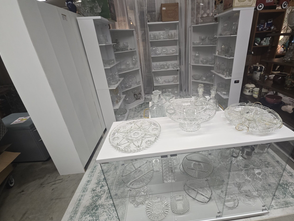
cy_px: 100
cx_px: 167
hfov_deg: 97.6
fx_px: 127
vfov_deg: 81.5
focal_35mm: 15
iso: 160
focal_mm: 2.2
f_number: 2.2
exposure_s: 1/60
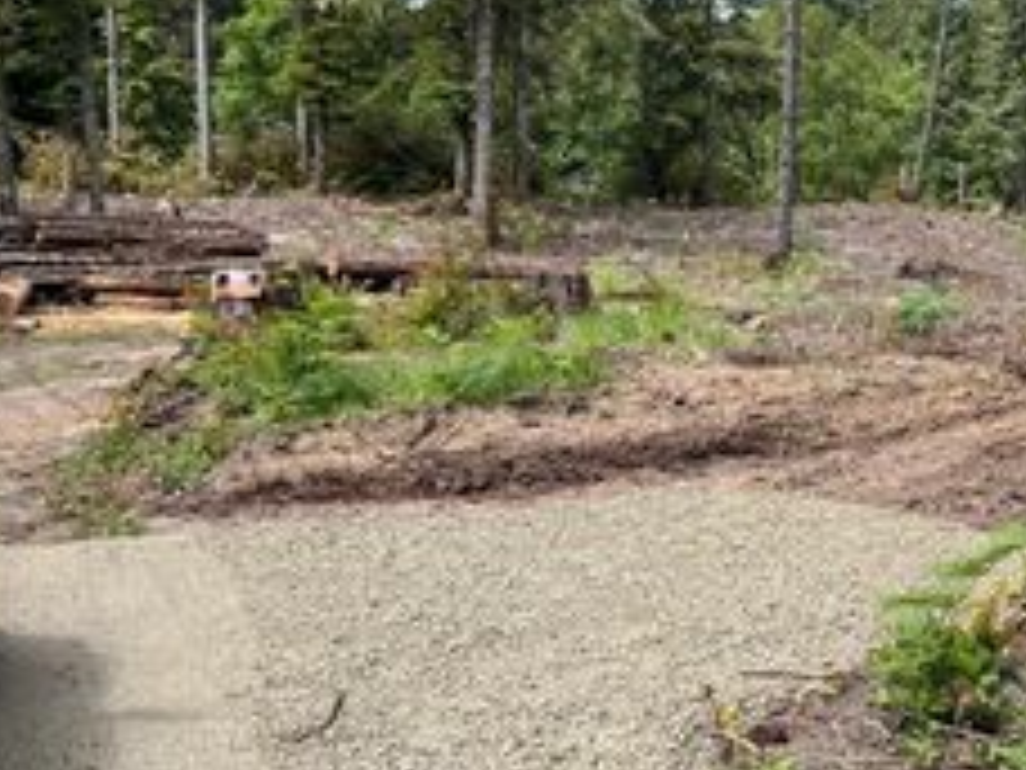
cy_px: 326
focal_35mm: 57
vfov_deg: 25.6
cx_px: 1089
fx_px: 1689
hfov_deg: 30.7
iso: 50
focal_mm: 5.1
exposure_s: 1/1647
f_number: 1.6
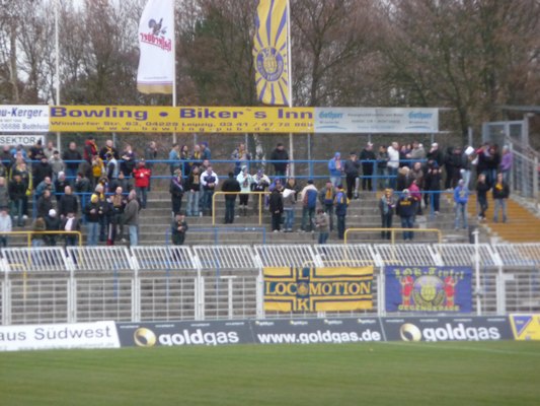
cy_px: 203
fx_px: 3558
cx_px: 270
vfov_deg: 6.5
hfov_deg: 8.7
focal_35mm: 228
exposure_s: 1/50
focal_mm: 39.2
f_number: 4.9
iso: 320
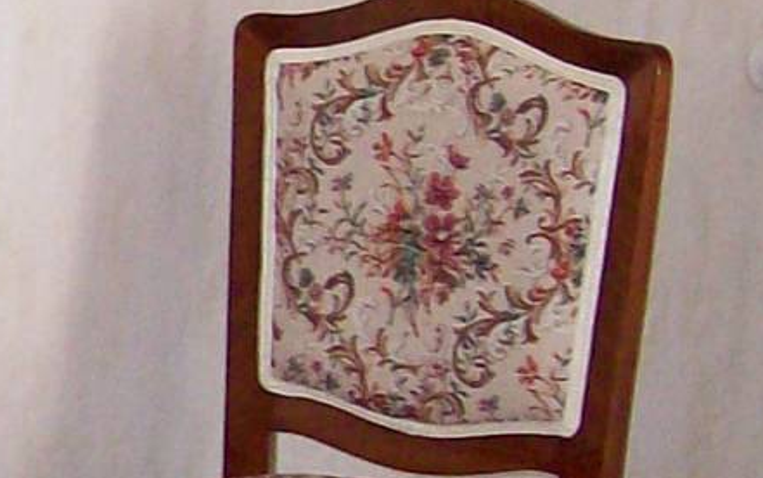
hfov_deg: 11.0
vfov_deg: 7.4
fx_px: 3682
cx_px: -628
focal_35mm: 177
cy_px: 239
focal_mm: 6
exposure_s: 1/64
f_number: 2.7
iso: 140
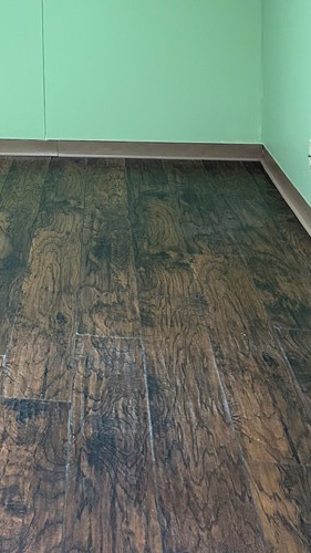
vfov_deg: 33.5
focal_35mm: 58
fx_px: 851
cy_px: 23
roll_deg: +2.2
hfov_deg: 19.3
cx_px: -83
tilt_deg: -5.5
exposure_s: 1/60
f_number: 1.5
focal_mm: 5.7
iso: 250
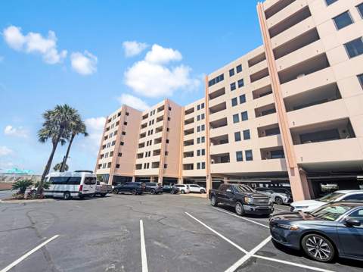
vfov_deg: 85.6
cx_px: 182
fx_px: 147
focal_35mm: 14
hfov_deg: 102.1
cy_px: 136
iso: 20
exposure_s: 1/1235
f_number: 2.2
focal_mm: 2.22
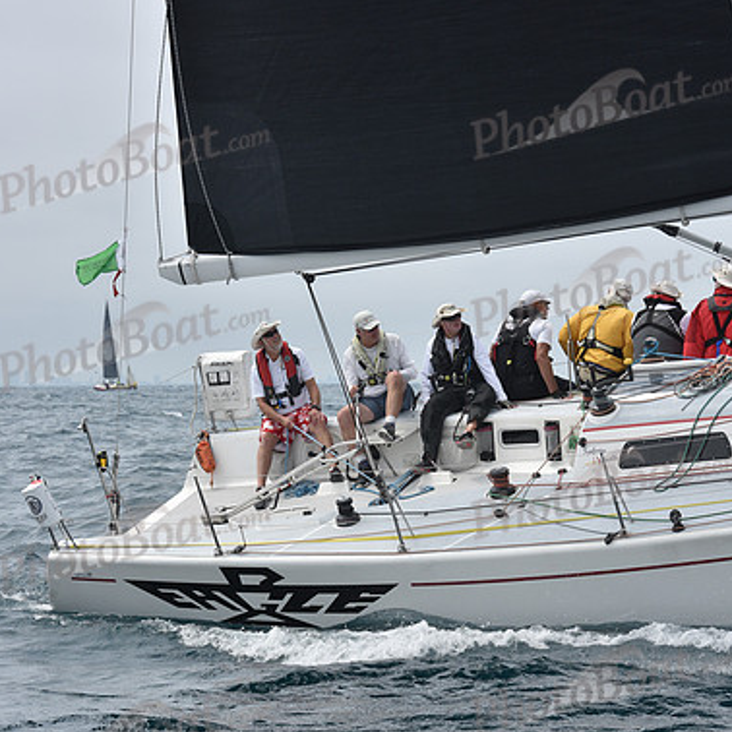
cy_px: 416
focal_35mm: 124
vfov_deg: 14.1
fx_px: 2967
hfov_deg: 14.1
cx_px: 371
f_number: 9
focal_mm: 95
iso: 250
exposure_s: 1/800
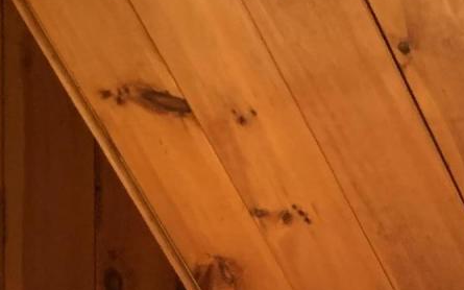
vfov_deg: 9.6
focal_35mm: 124
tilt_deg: -3.3
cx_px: 123
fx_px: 1568
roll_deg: +1.1
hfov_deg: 16.8
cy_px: 646
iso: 320
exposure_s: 1/40
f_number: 1.8
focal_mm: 4.25
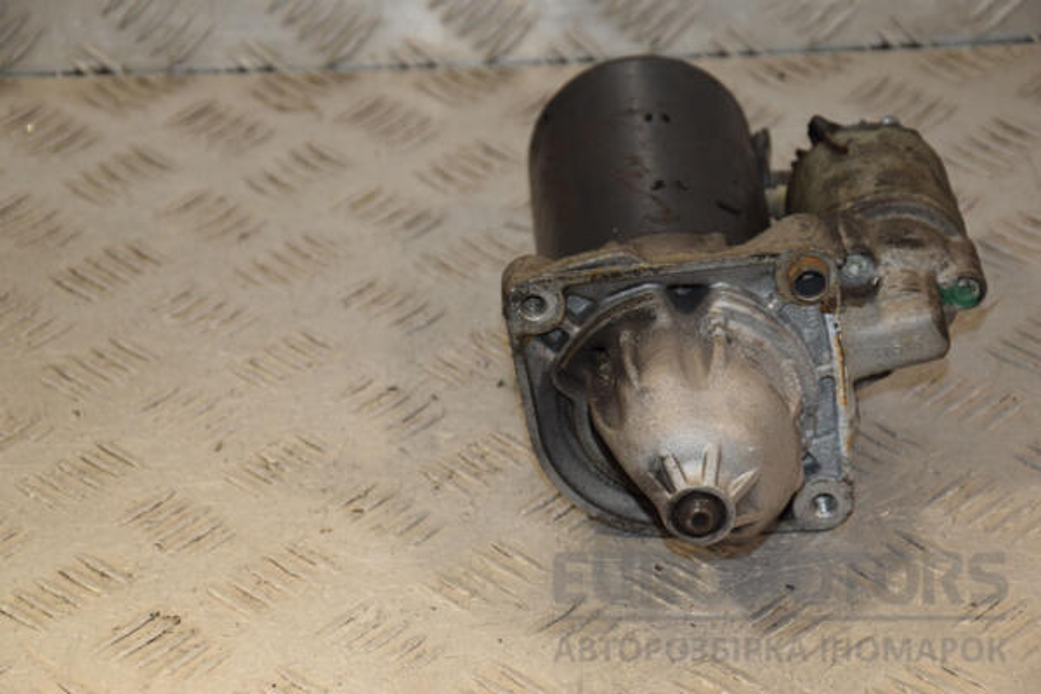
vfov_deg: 11.4
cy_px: 347
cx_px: 520
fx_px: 3470
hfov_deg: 17.1
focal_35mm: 120
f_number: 7.1
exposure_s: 1/200
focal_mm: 80
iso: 800
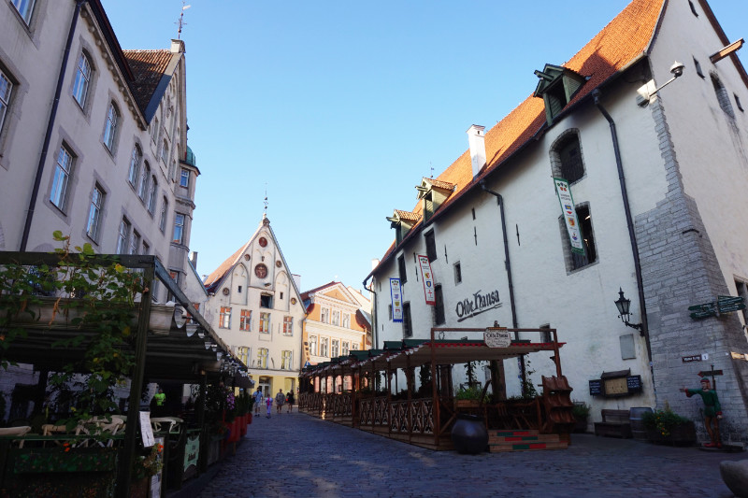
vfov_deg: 53.1
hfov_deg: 73.8
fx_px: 499
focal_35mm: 24
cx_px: 374
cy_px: 249
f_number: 11
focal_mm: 16
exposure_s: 1/80
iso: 100
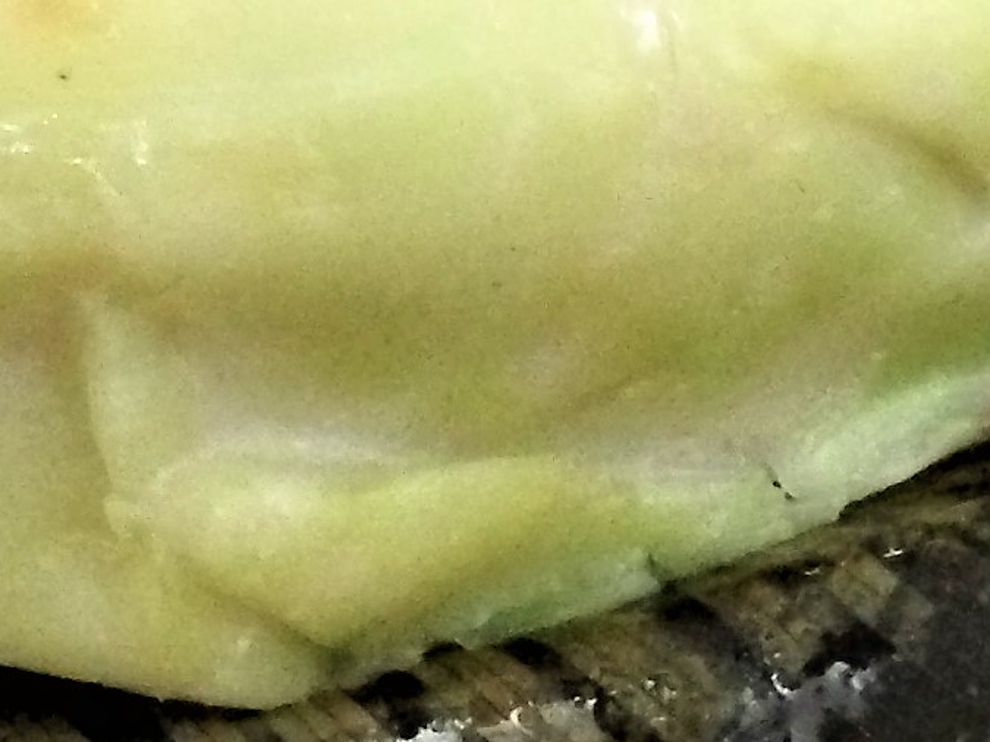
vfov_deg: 11.3
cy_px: 4
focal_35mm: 130
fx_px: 3717
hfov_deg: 15.1
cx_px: 285
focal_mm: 4.12
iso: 320
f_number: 2.4
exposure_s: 1/20
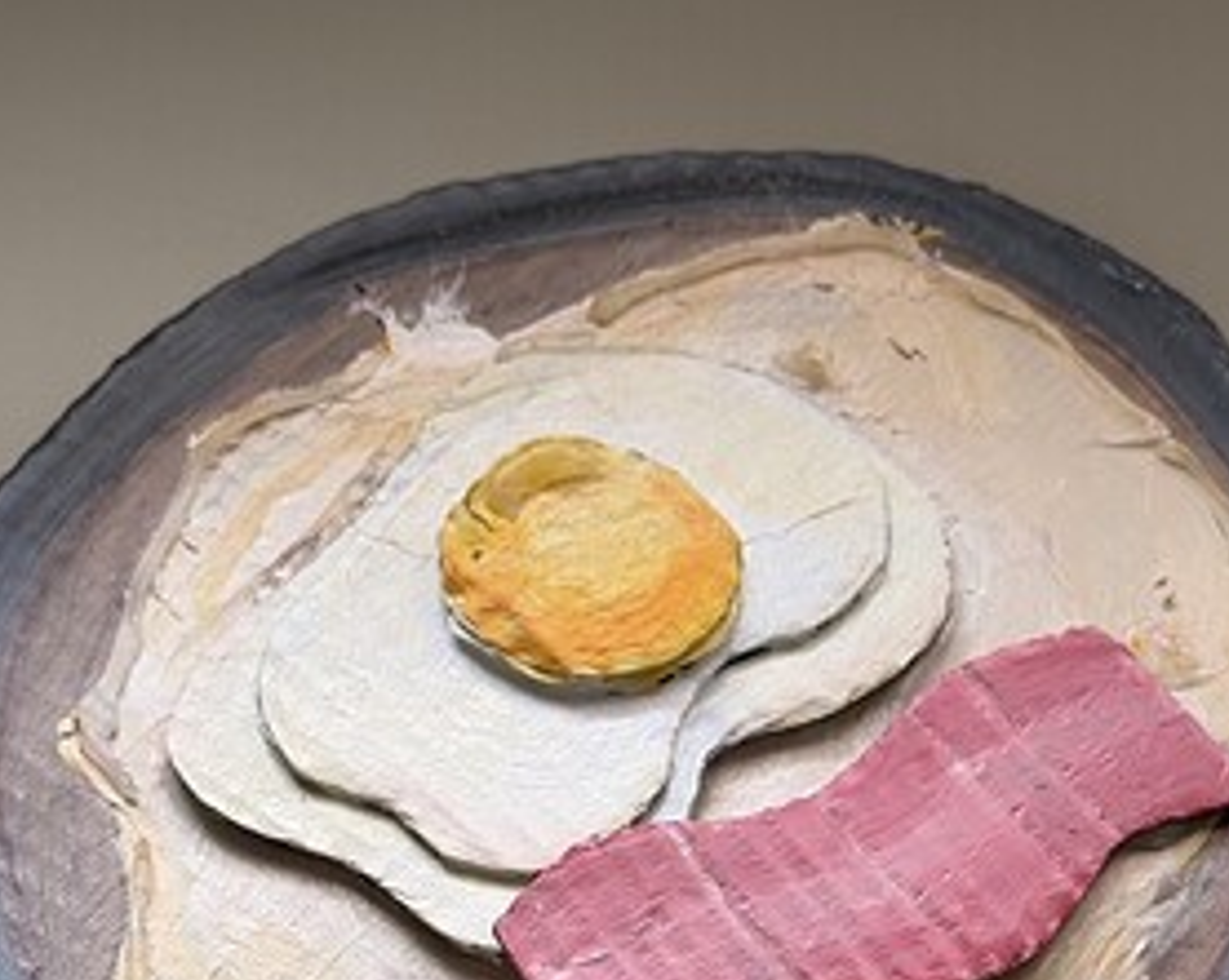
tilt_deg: -55.0
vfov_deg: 13.4
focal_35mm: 113
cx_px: 455
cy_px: 1055
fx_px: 4106
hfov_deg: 17.0
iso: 50
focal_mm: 6.76
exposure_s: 1/121
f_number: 1.78
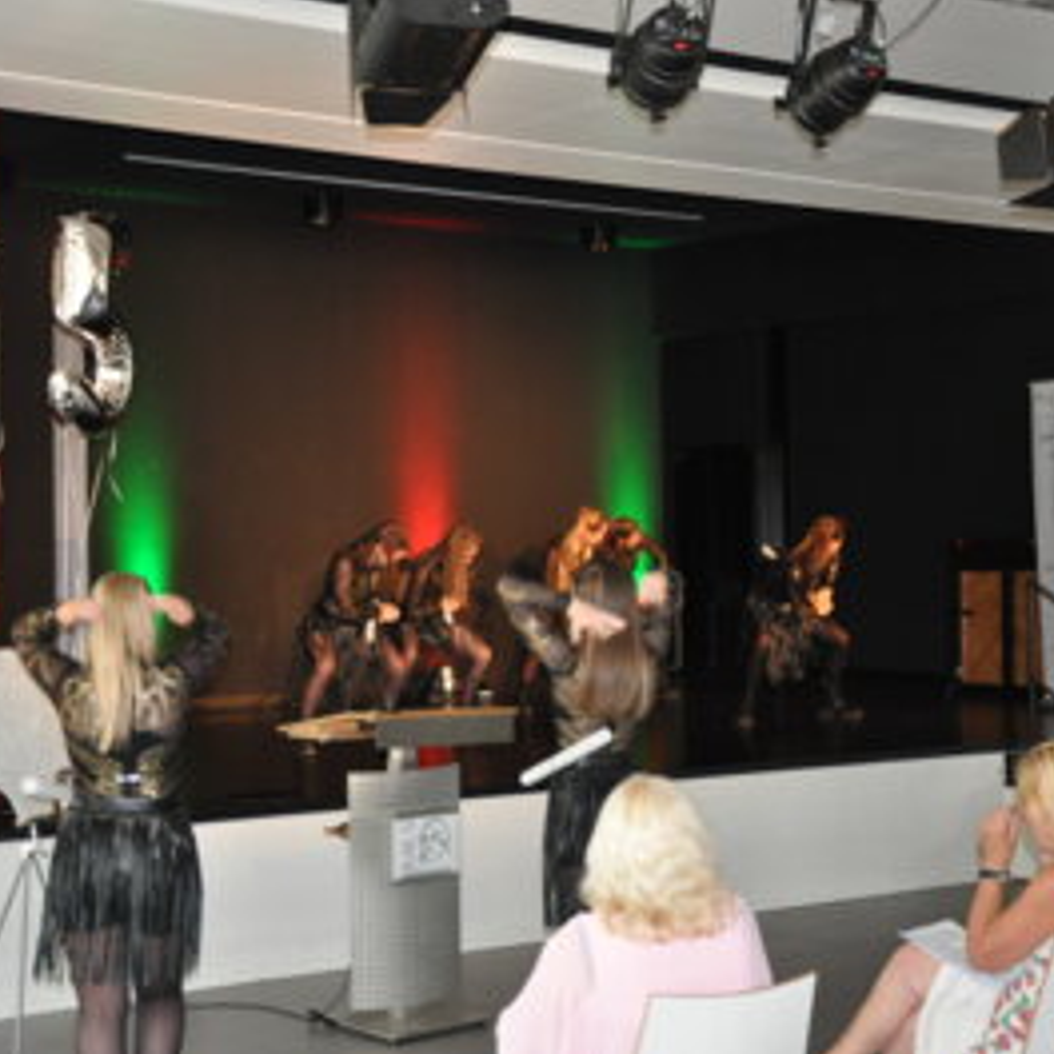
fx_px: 1998
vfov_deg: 29.6
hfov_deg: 29.6
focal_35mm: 58
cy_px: 527
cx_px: 515
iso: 800
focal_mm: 30
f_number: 4.2
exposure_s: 1/60
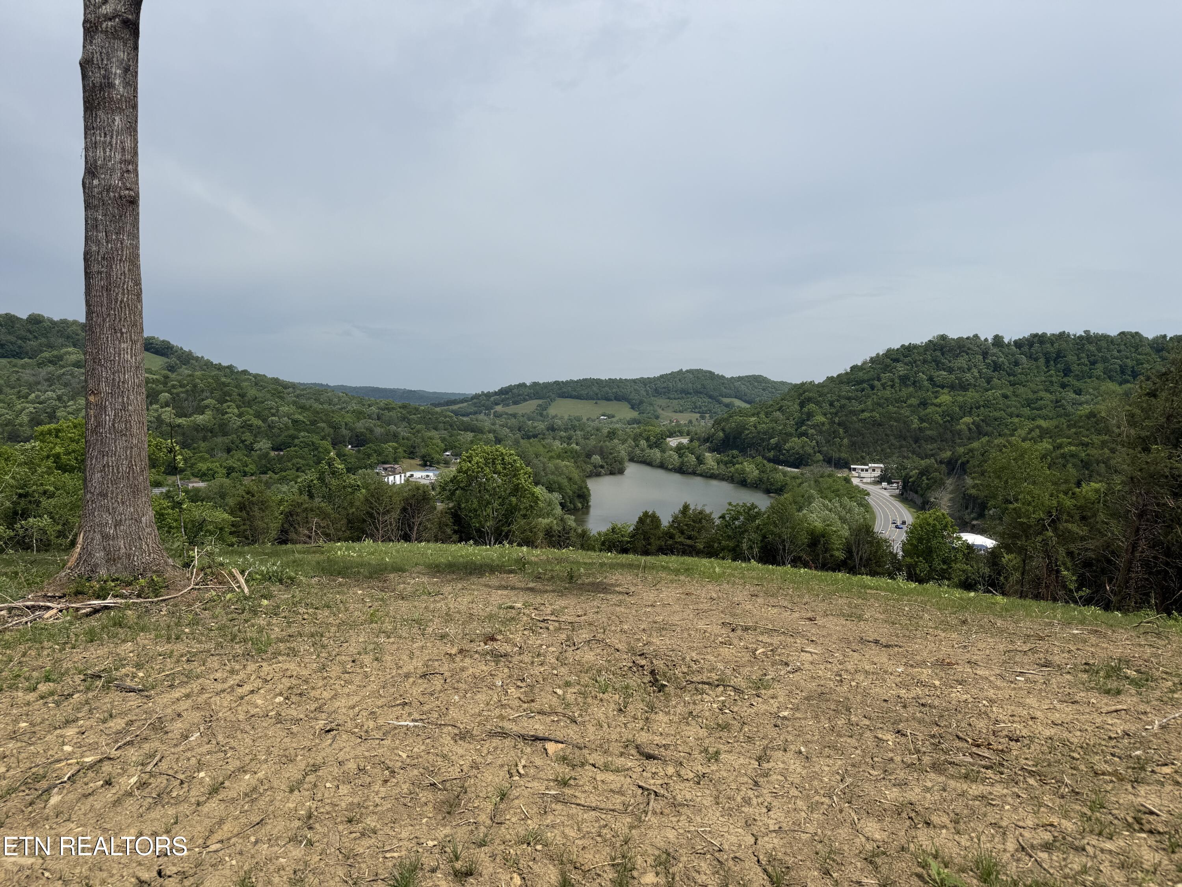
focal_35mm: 24
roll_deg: -1.5
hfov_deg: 71.6
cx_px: 591
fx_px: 820
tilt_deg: -2.4
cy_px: 444
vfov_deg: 56.8
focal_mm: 6.76
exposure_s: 1/6173
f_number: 1.78
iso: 80
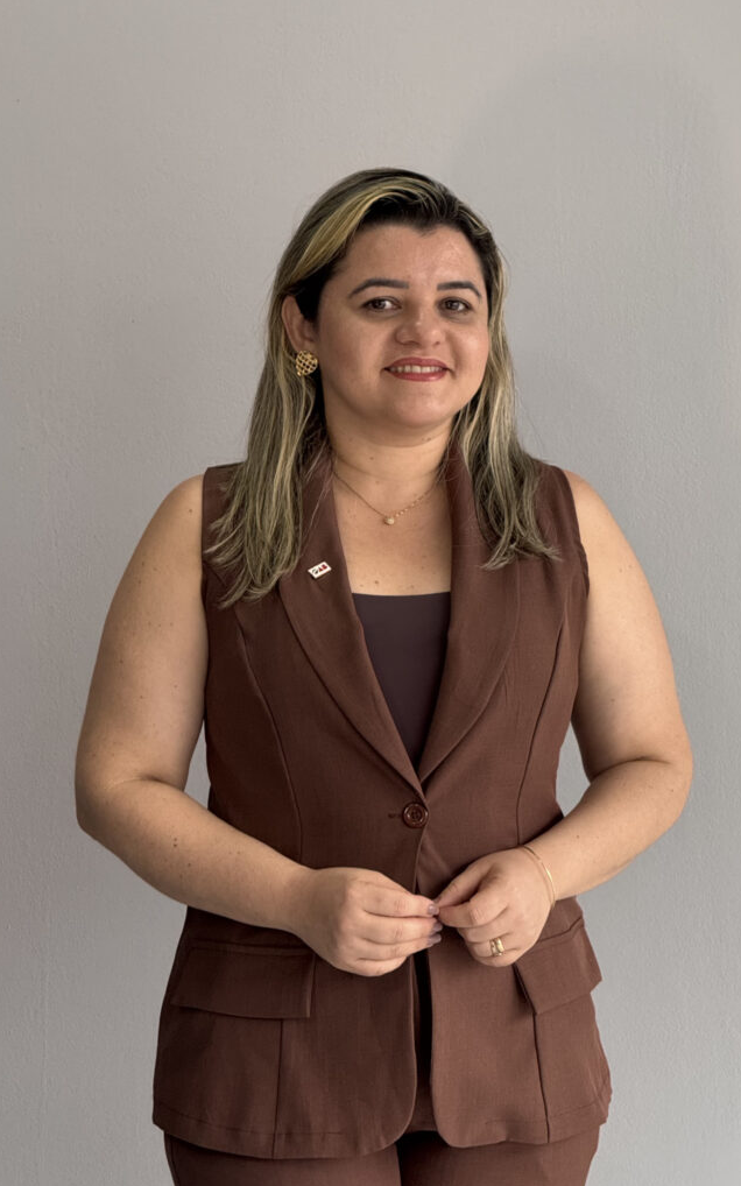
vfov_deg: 16.3
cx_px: 403
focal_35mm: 128
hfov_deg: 10.2
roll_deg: +2.4
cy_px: 593
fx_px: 4137
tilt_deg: -3.8
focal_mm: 15.66
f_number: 2.8
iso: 250
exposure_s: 1/99
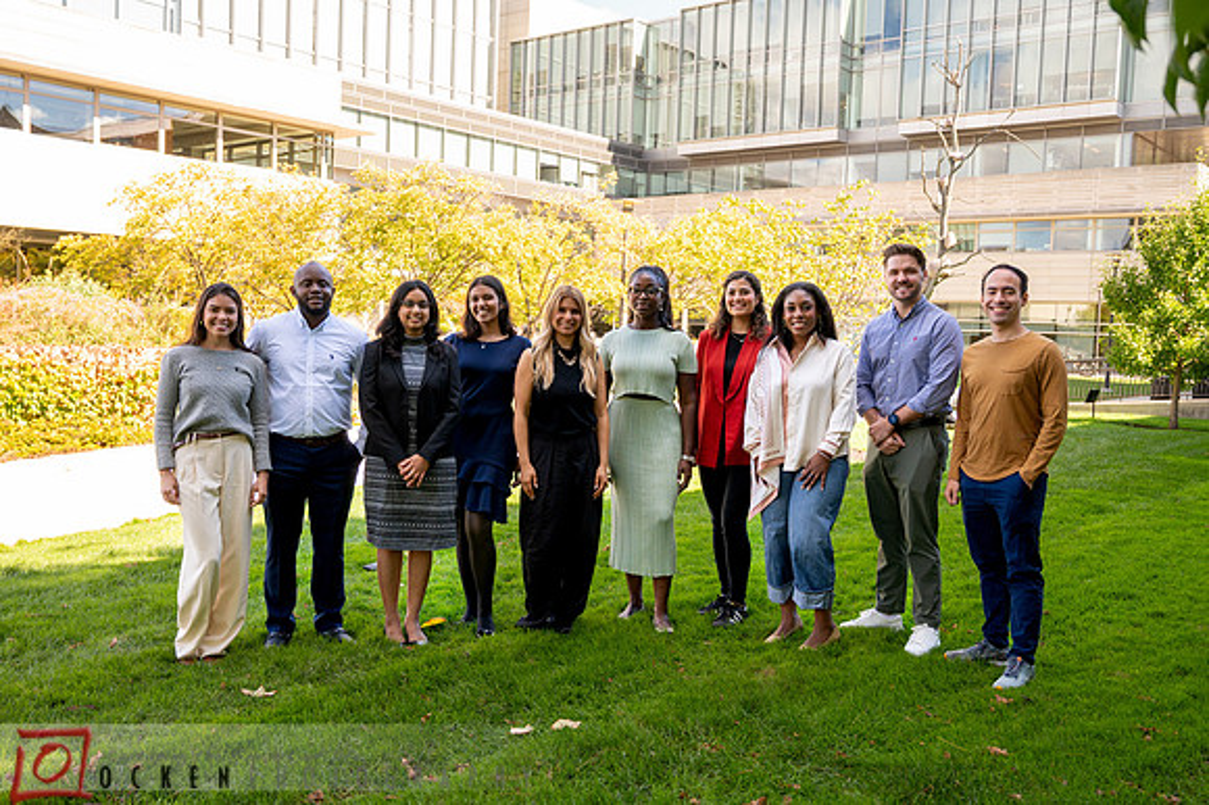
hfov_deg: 58.0
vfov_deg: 40.5
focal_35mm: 32
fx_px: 1091
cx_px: 604
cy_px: 402
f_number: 4.5
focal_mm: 32.5
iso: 400
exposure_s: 1/500
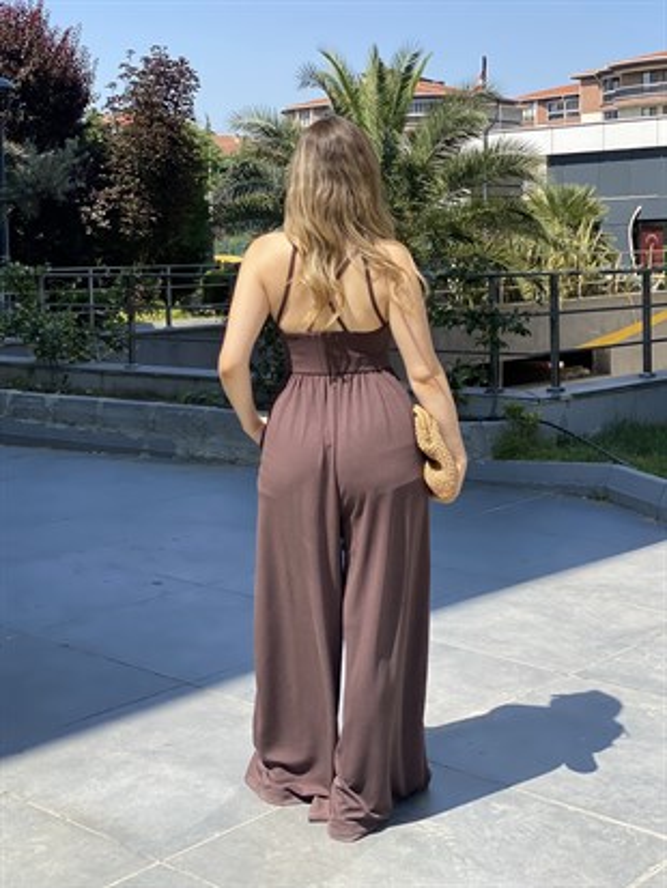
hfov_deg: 28.0
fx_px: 1335
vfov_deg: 36.8
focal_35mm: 52
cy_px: 444
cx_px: 334
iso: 20
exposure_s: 1/737
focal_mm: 6
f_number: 2
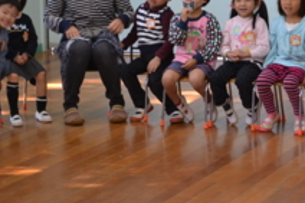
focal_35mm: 156
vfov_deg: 8.8
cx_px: 211
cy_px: 25
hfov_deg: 13.2
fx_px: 1320
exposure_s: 1/20
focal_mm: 55
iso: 400
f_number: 5.6
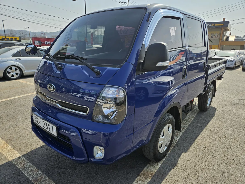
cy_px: 92
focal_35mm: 23
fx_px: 163
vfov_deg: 58.9
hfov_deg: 73.9
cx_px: 122
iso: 25
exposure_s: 1/1576
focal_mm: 5.4
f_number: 1.8
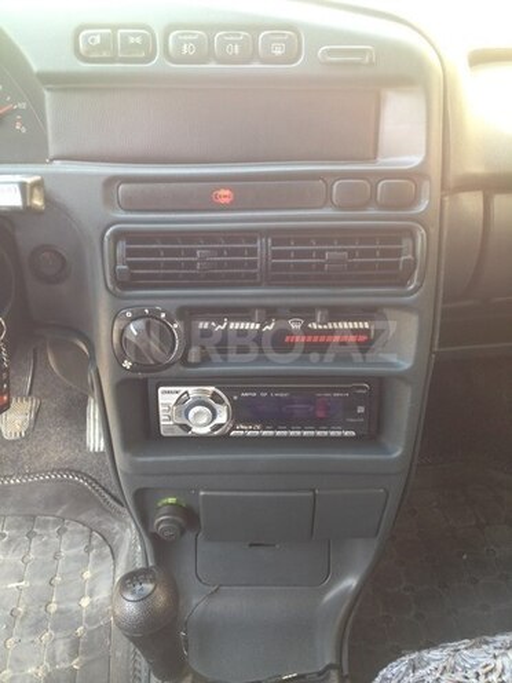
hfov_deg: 40.7
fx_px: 690
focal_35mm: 35
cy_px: 342
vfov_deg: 52.6
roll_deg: -1.9
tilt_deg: -27.2
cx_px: 256
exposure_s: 1/24
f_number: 2.4
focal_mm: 4.28
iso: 50
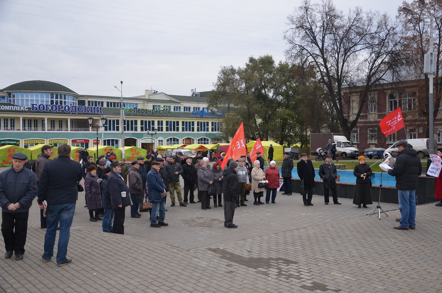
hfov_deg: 53.2
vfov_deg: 36.7
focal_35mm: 36
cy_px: 146
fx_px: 441
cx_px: 221
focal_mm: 24
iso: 200
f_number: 3.8
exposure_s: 1/125
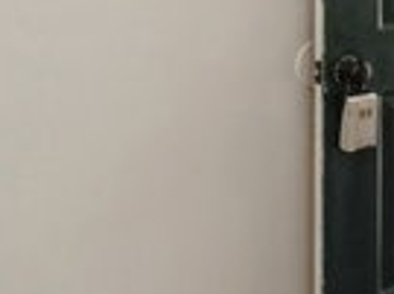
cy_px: -35
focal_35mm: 67
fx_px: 759
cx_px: 622
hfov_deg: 22.6
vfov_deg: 20.9
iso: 200
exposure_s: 1/50
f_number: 8
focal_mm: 13
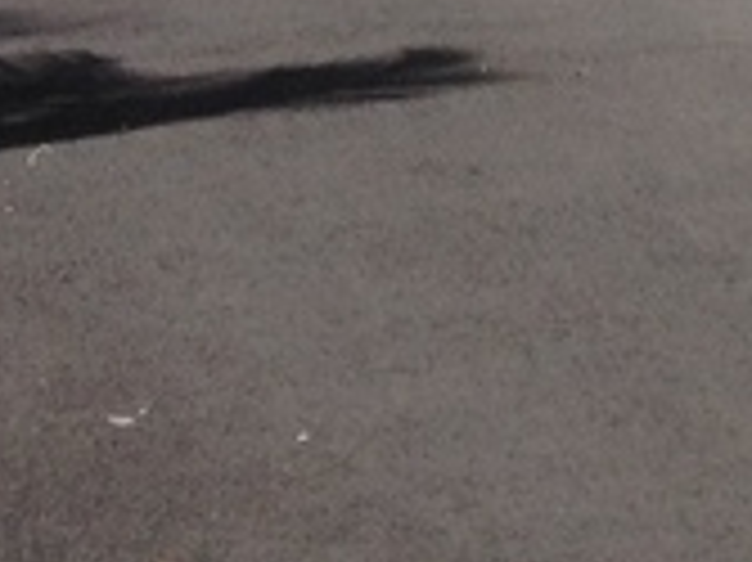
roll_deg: -1.2
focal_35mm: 251
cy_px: -755
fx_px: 5449
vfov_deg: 5.7
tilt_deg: -1.9
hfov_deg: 7.4
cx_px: 1815
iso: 50
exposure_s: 1/2404
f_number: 2.4
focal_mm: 4.28
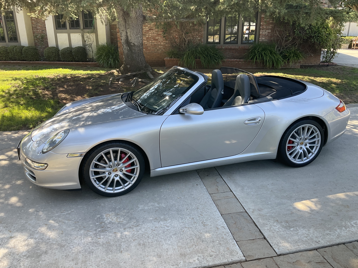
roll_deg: -0.6
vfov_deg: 48.2
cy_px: 134
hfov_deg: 61.7
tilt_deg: -18.7
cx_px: 179
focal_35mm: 29
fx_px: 300
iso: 16
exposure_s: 1/202
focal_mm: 3
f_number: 1.8
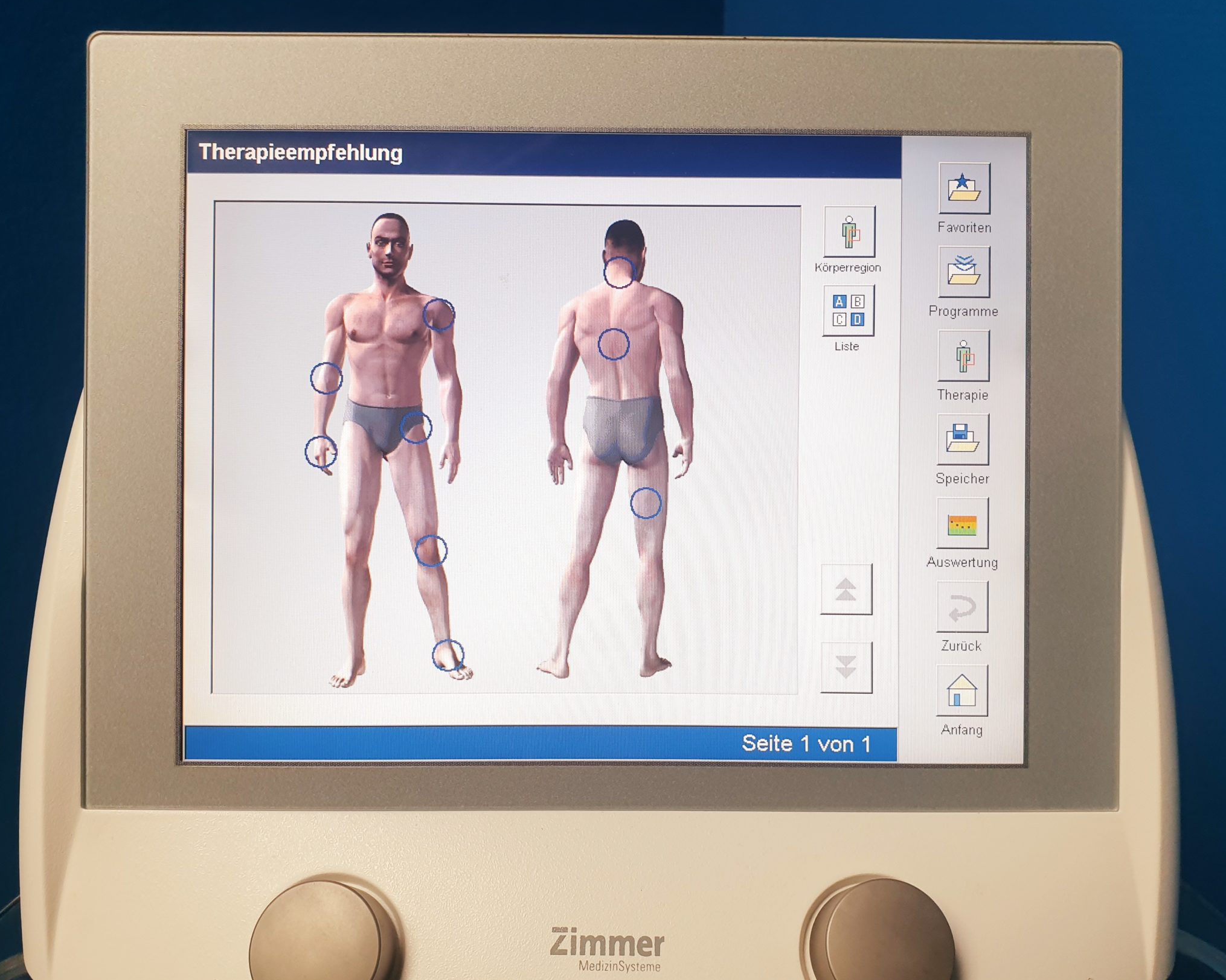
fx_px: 1161
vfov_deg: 45.8
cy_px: 514
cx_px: 604
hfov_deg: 55.7
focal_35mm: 32
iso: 64
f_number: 2.4
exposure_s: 1/50
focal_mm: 4.3
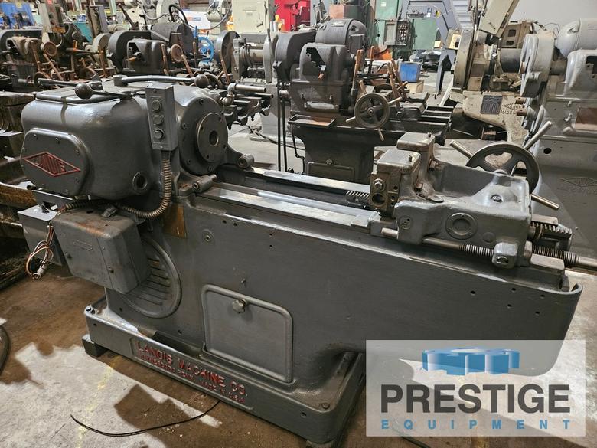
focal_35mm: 23
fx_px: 397
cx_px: 298
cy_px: 224
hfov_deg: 73.9
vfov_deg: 58.9
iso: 800
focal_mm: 5.4
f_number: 1.8
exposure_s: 1/24
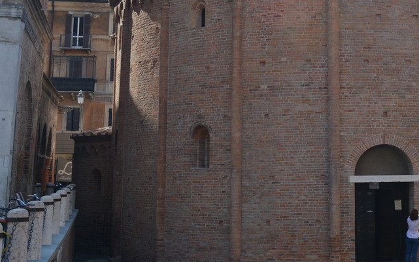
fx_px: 719
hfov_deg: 31.2
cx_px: 364
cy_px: 68
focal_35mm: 63
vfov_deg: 20.5
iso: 100
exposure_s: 1/250
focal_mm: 22
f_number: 8
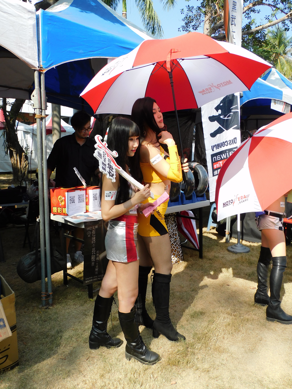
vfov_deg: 60.0
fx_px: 337
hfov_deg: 46.8
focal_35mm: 30
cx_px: 146
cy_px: 194
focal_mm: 5.4
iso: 125
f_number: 3.5
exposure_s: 1/640
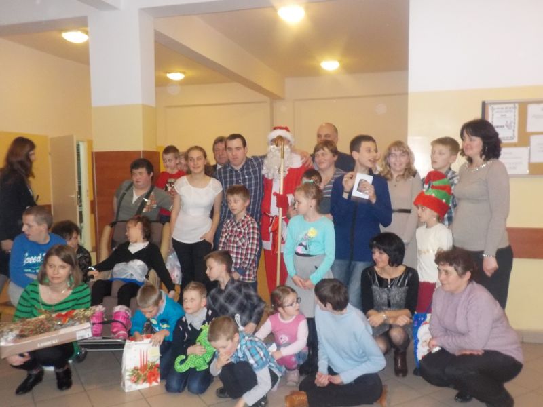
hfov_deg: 60.0
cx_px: 272
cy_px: 204
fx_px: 471
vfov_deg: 46.8
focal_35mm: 30
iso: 500
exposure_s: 1/30
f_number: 3.3
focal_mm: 4.1
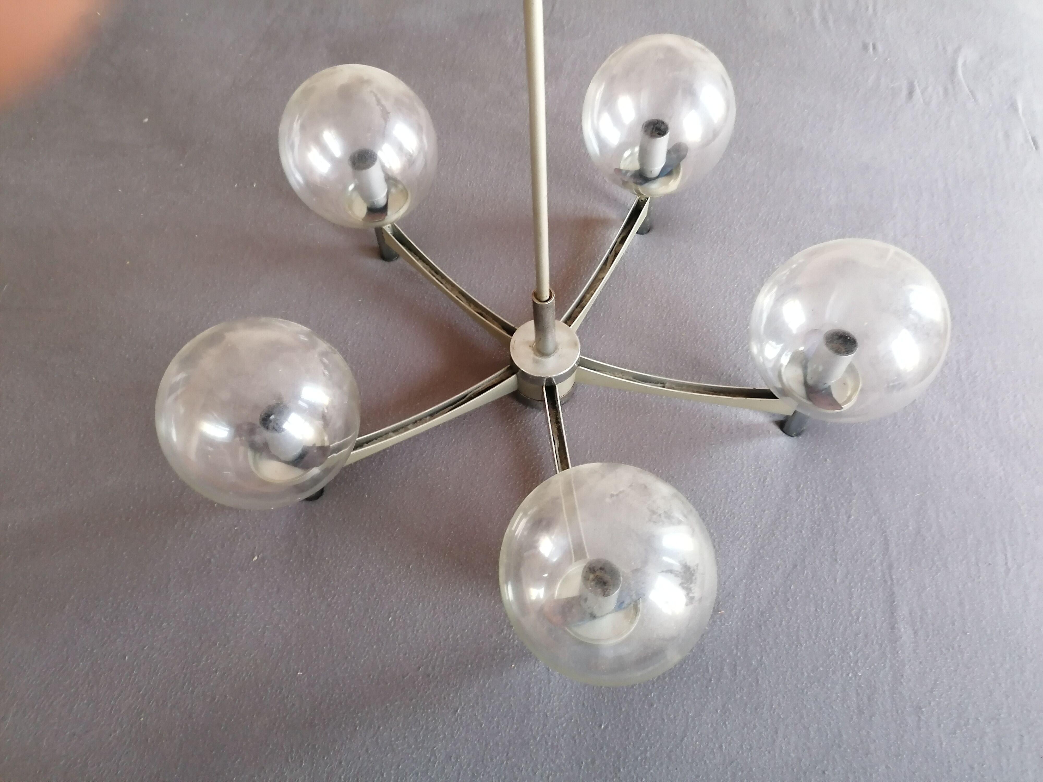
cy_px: 391
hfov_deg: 65.3
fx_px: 814
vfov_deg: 51.4
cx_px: 522
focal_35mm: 27
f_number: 1.8
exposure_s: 1/20
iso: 400
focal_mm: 4.75
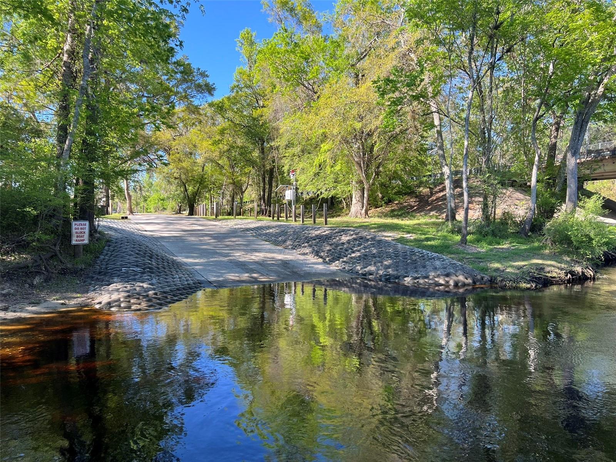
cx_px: 308
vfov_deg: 53.1
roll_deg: +0.3
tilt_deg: -1.1
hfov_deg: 67.3
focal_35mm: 26
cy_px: 231
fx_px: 463
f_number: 1.5
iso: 50
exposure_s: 1/666
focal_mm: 5.7
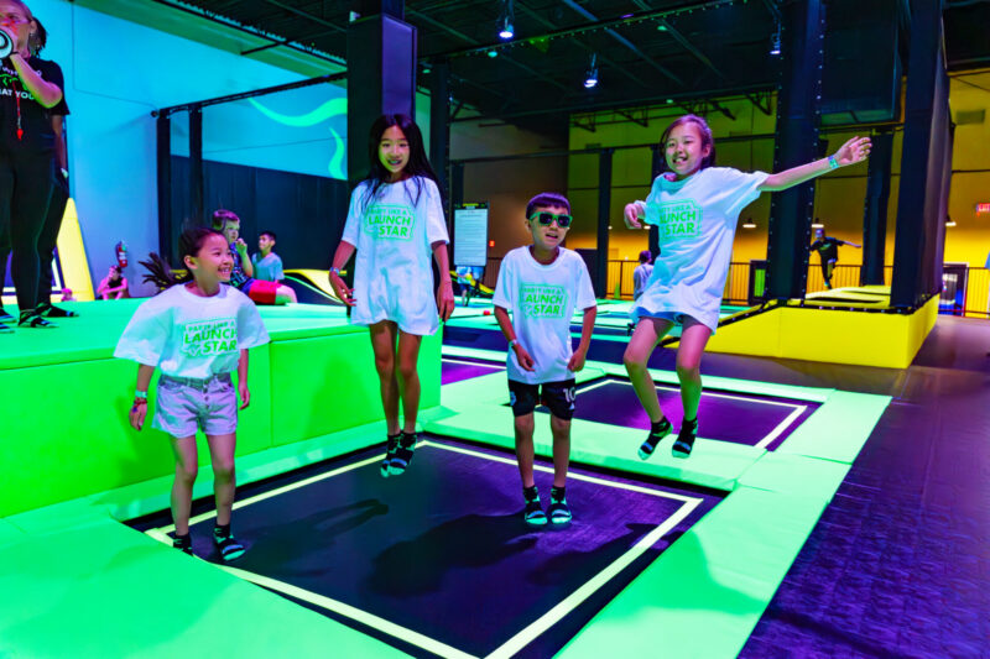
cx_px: 495
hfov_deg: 70.9
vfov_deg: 50.7
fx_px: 696
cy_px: 330
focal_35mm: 25
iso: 12800
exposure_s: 1/640
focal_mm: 25.3
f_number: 5
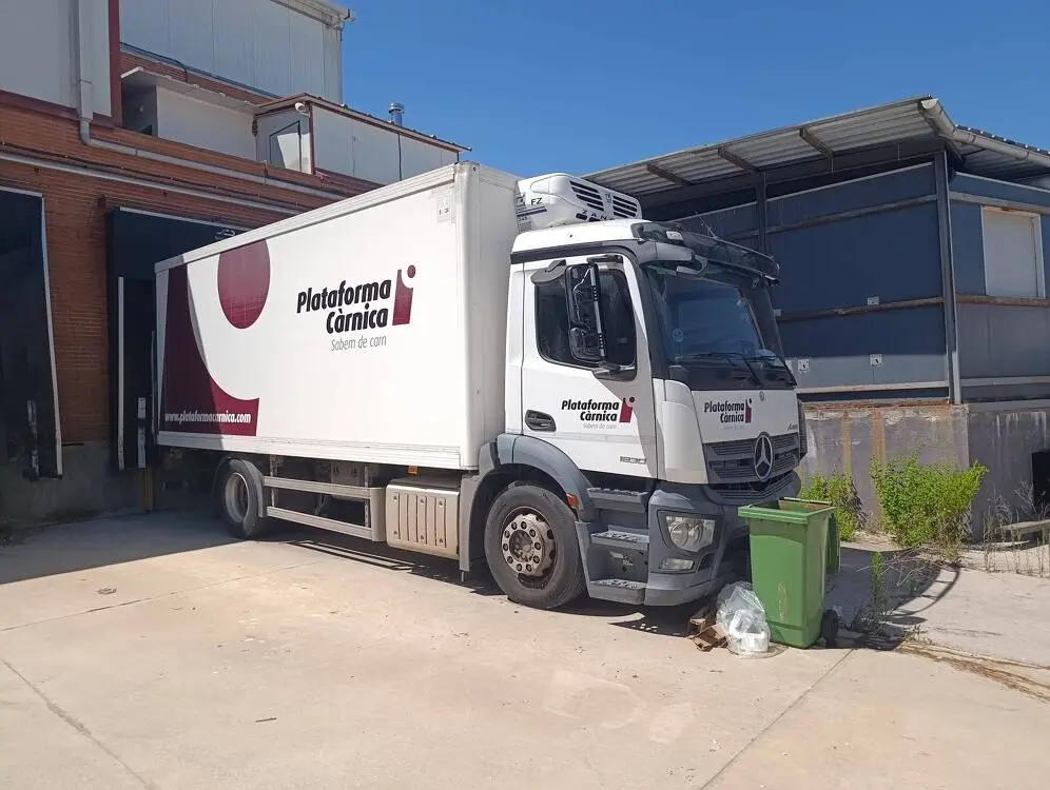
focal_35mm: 23
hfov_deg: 73.8
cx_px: 525
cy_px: 395
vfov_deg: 59.0
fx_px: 699
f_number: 1.7
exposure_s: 1/633
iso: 50
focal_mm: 6.11
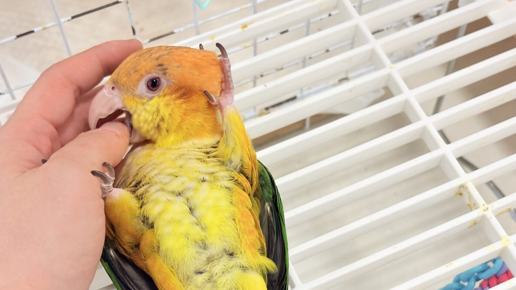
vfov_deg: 21.0
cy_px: 193
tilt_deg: -59.7
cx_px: 257
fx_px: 780
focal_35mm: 57
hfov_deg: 36.6
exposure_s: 1/100
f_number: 1.6
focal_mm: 5.96
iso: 100
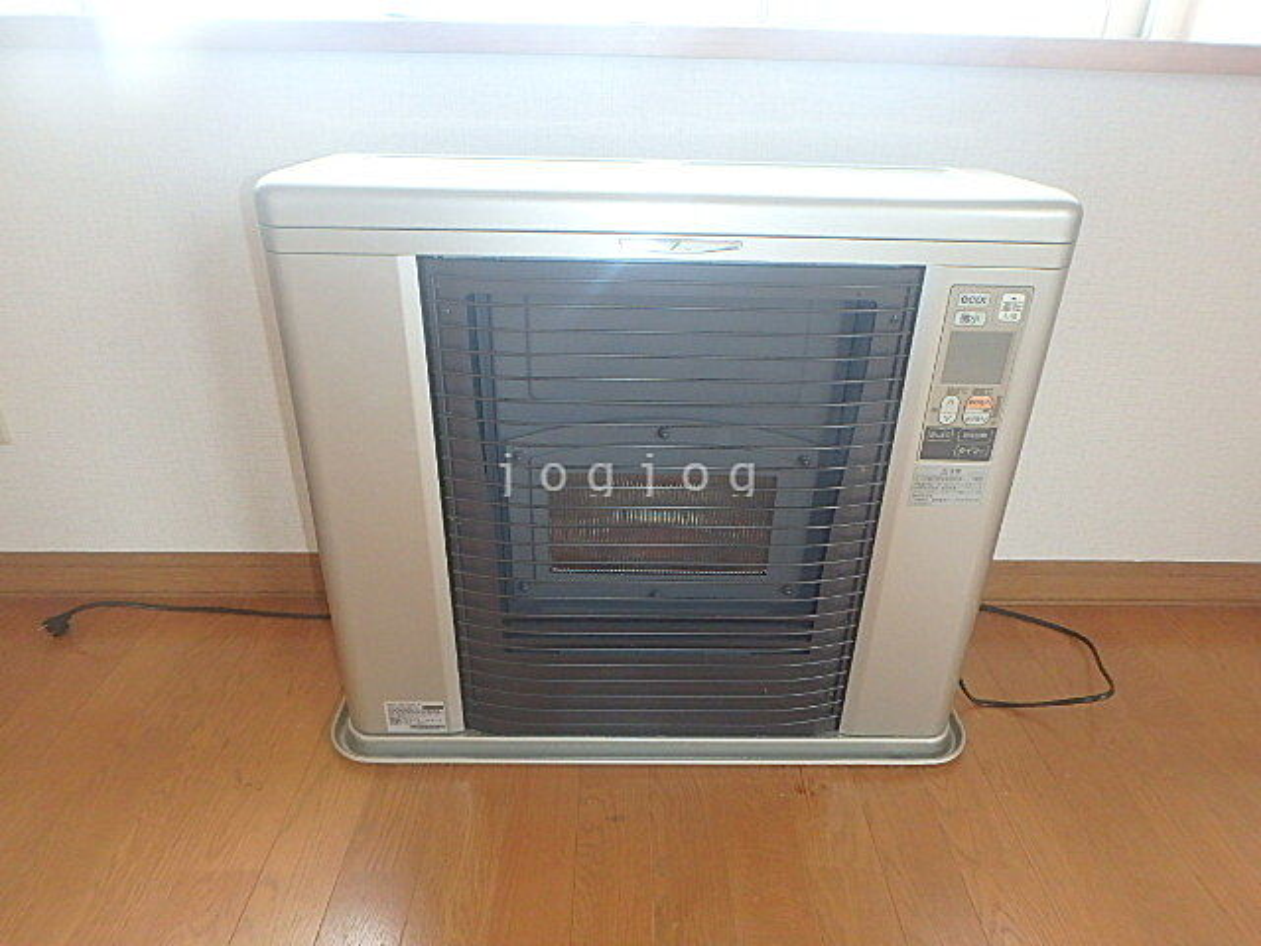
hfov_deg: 79.0
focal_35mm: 21
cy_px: 473
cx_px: 630
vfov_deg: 63.4
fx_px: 765
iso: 400
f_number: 3.5
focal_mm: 3.7
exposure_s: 1/30
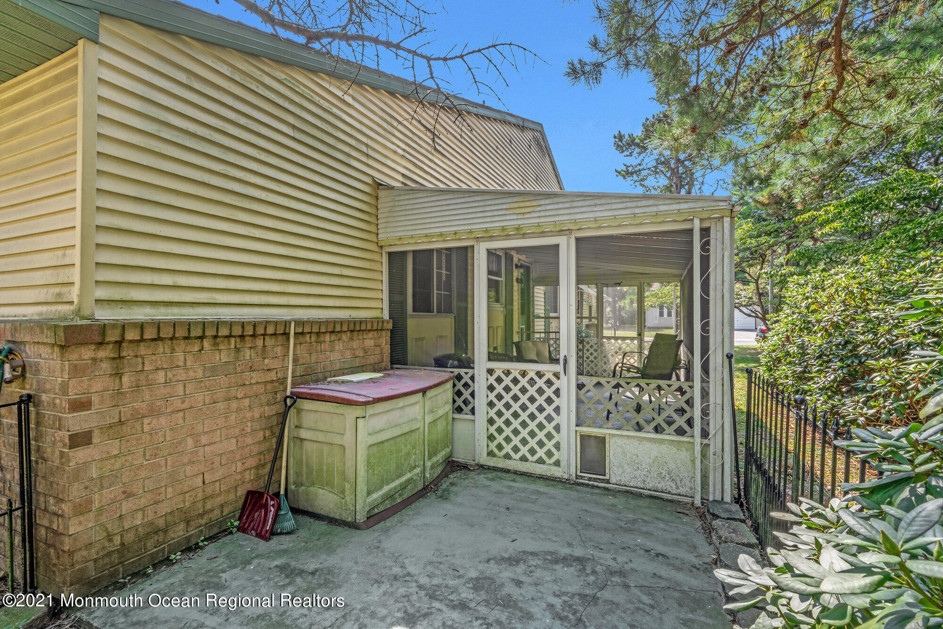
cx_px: 472
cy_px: 314
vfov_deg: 73.7
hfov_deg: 96.7
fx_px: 419
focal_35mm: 16
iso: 100
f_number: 16
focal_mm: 16
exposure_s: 1/5
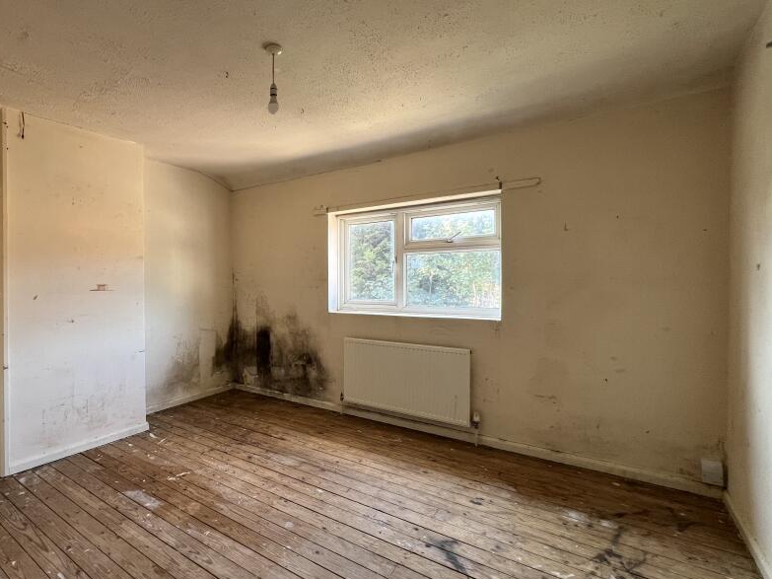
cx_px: 277
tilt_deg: -0.8
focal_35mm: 17
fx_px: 379
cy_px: 284
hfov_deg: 88.7
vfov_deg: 74.7
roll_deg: +0.6
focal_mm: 1.57
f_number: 1.8
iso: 160
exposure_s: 1/99
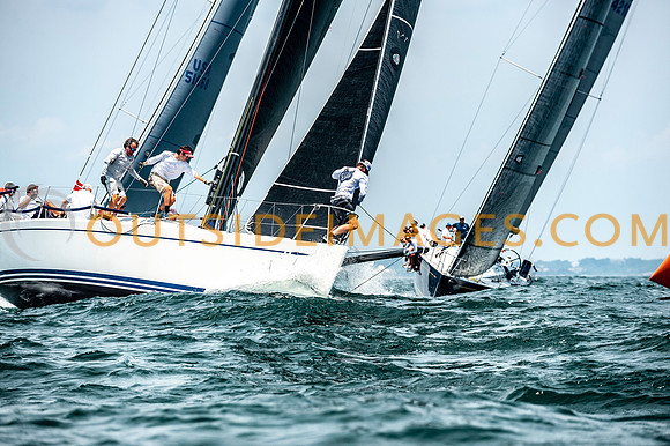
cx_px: 335
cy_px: 223
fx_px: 3130
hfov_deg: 12.2
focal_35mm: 168
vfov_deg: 8.1
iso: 320
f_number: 5
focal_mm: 165
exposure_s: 1/3200
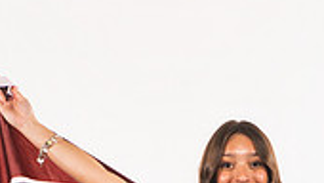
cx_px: 221
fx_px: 1238
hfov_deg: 14.9
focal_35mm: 144
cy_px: 416
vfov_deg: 7.9
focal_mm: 52
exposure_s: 1/320
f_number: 7.1
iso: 500
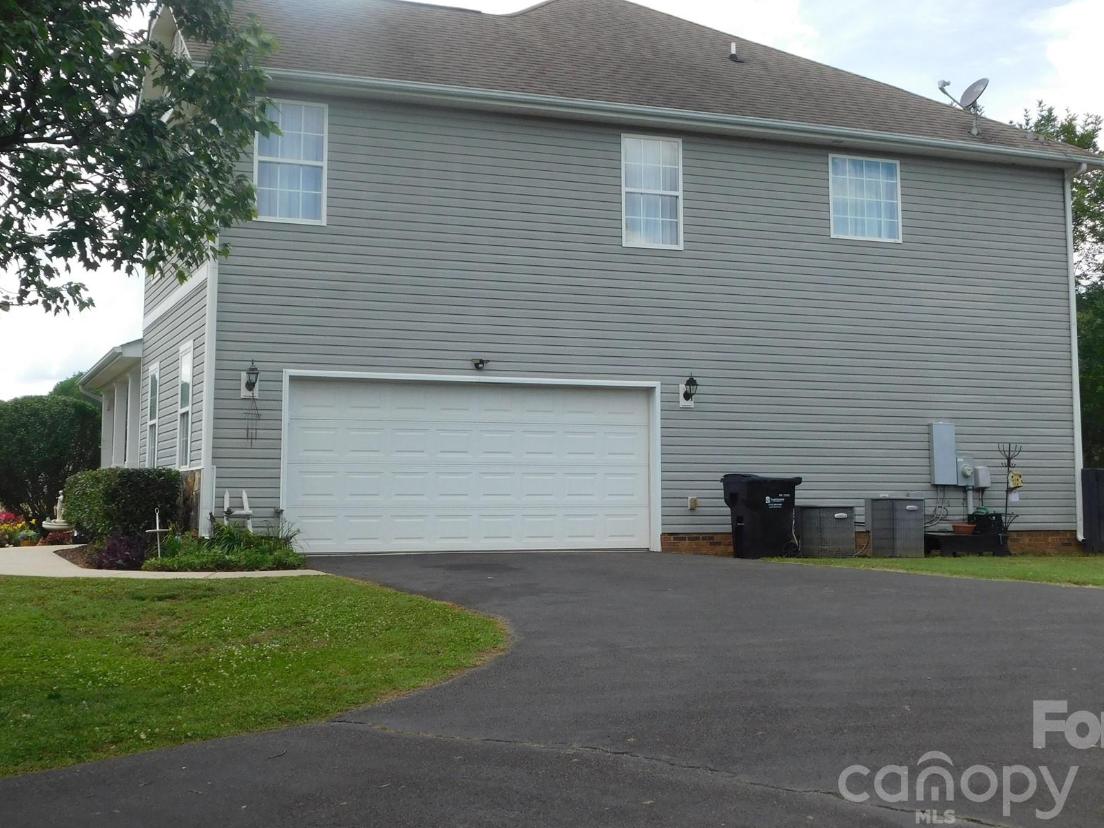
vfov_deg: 31.4
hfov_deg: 41.2
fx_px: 1467
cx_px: 548
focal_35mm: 46
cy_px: 307
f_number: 3.5
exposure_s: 1/1000
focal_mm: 6.3
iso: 125
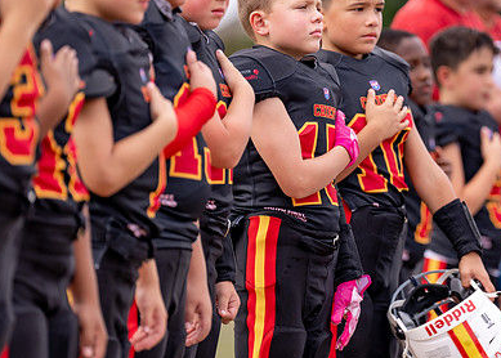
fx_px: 4526
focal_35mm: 318
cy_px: 155
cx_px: 368
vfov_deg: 4.5
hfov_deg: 6.3
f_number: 2.8
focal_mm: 200
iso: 100
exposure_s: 1/1000
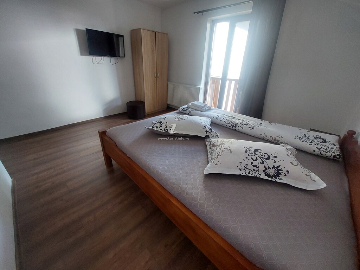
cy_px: 135
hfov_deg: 106.2
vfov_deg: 89.9
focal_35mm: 13
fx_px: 135
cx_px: 180
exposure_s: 1/50
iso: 200
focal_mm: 1.74
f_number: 2.2
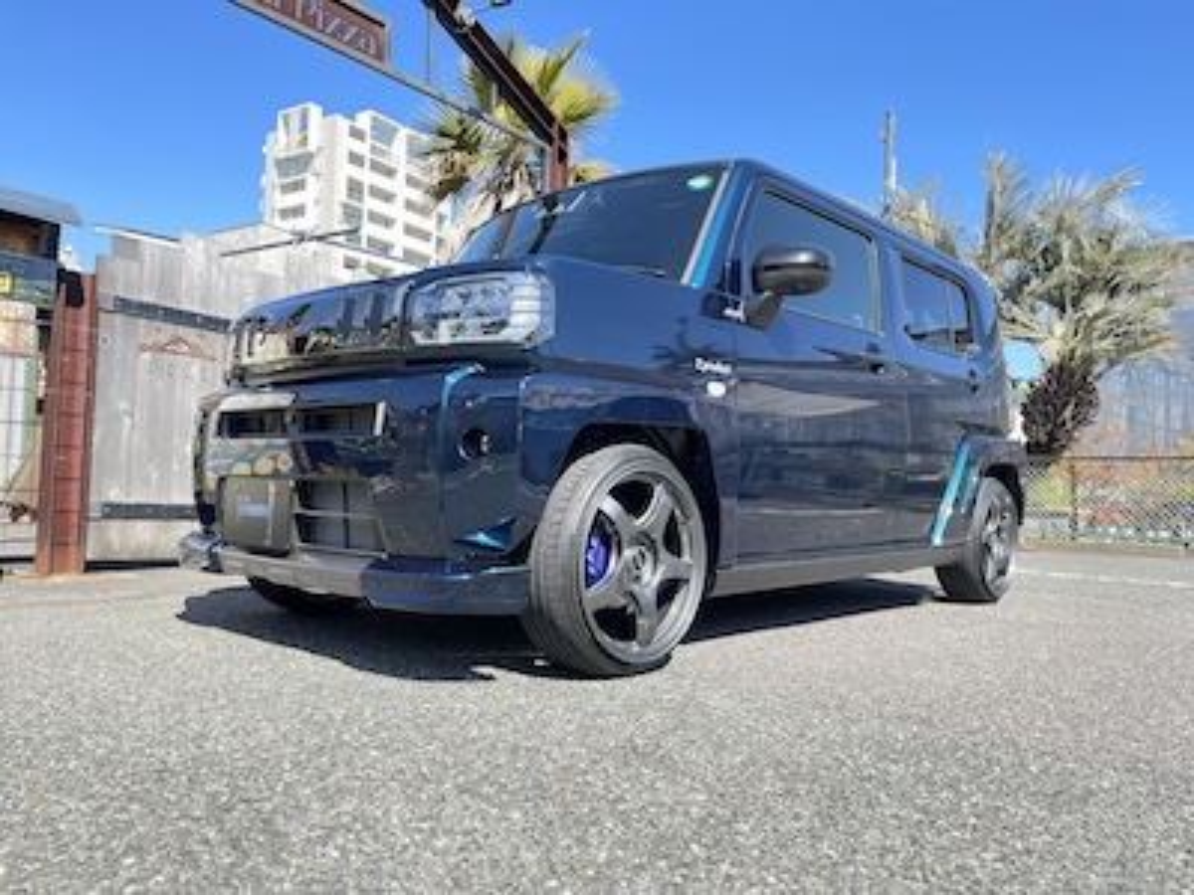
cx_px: 597
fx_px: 862
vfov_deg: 54.9
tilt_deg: +1.9
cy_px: 448
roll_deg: -1.5
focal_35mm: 25
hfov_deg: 69.4
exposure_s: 1/656
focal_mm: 5.1
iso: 32
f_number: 1.6
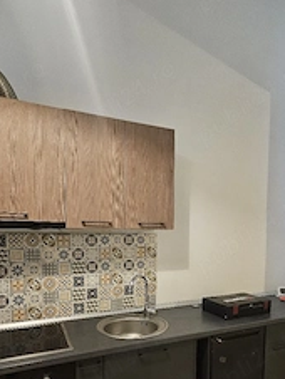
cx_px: 154
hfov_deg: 58.9
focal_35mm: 23
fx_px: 252
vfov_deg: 71.6
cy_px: 253
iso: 500
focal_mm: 2.2
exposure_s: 1/33.4
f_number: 2.2
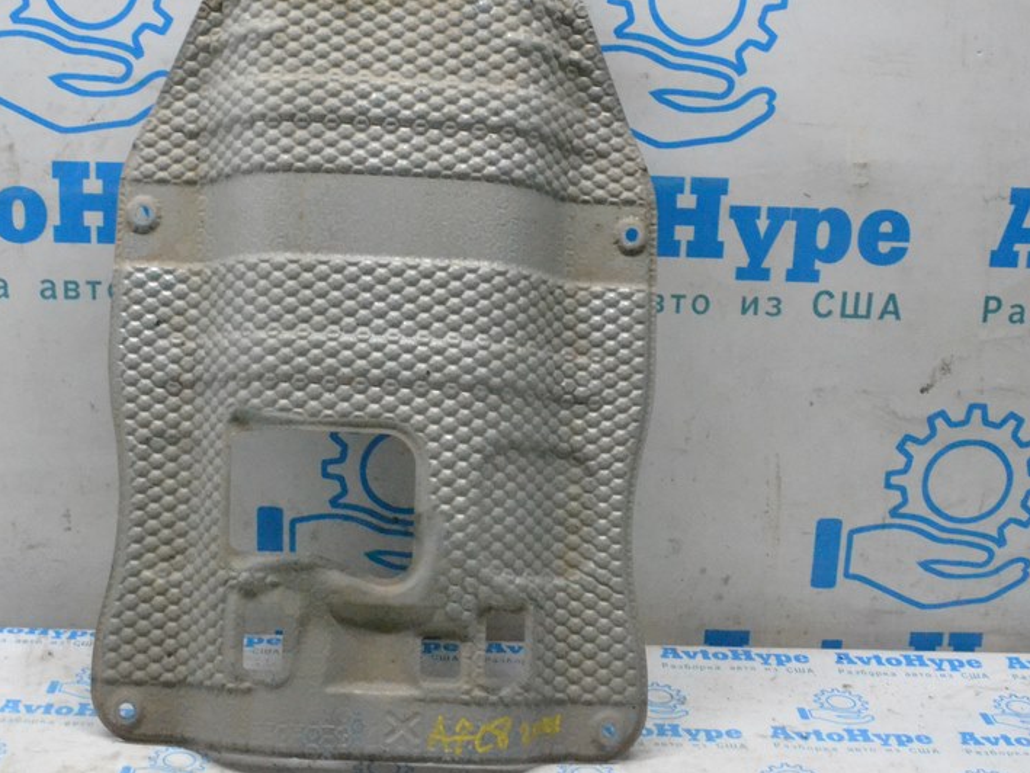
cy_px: 299
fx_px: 1488
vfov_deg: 29.0
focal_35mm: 50
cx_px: 439
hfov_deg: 38.1
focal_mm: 24
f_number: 10
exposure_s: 1/160
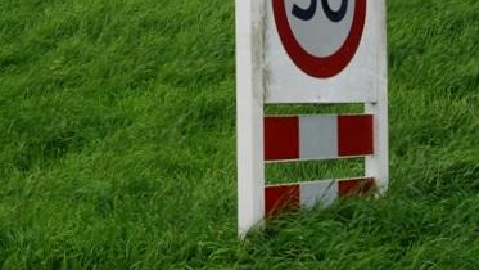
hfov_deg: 29.7
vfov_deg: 16.7
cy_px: 4
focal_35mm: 71
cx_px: 268
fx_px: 902
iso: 64
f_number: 2.8
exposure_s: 1/320
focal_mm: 7.9
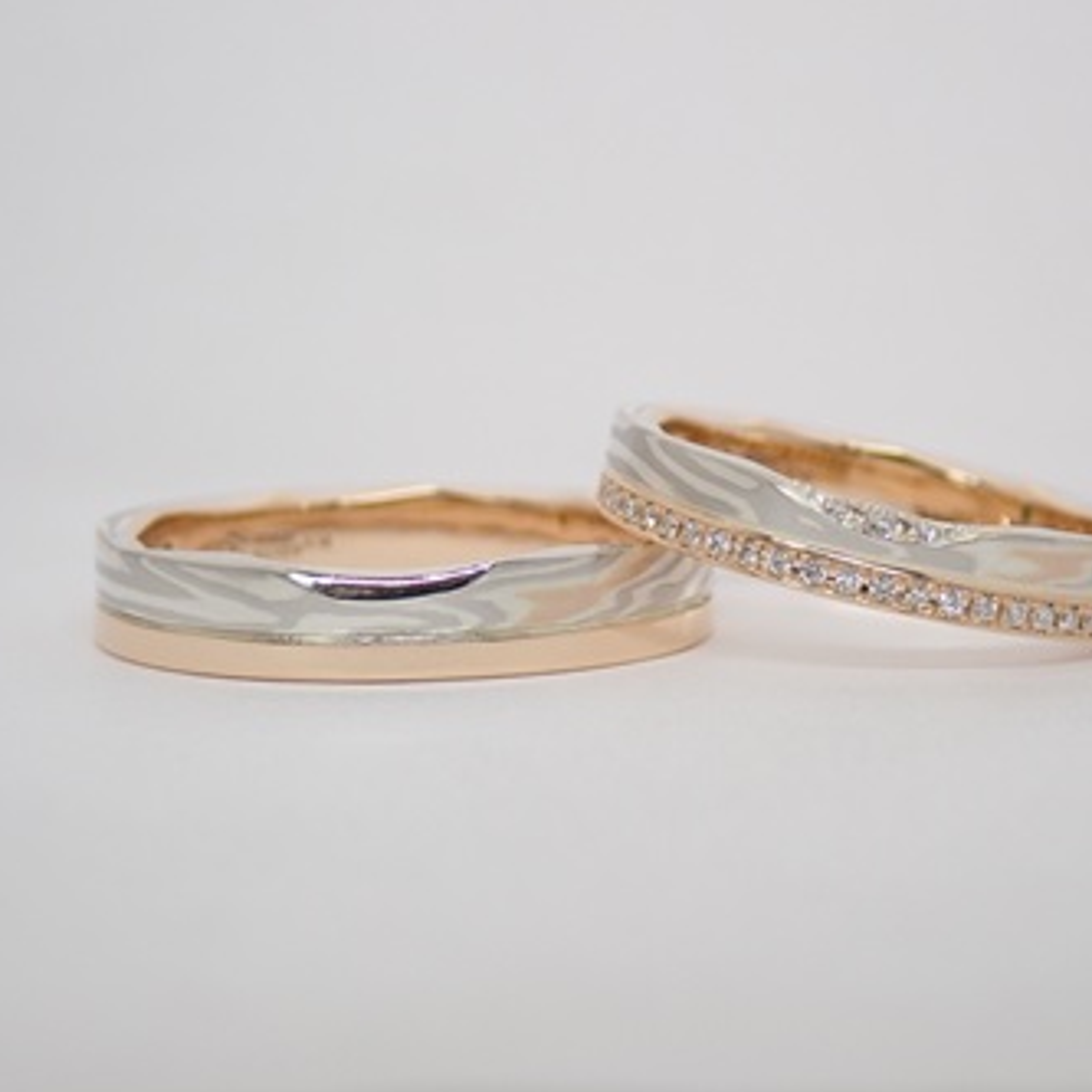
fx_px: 3284
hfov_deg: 18.9
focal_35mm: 92
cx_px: 623
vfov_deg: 18.9
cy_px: 549
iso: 200
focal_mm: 13.65
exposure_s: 1/100
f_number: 4.1
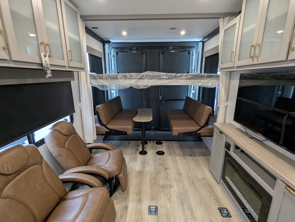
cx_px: 148
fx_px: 137
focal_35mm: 16
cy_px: 111
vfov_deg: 78.2
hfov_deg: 94.4
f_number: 2.2
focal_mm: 2.35
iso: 255
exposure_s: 1/43.4
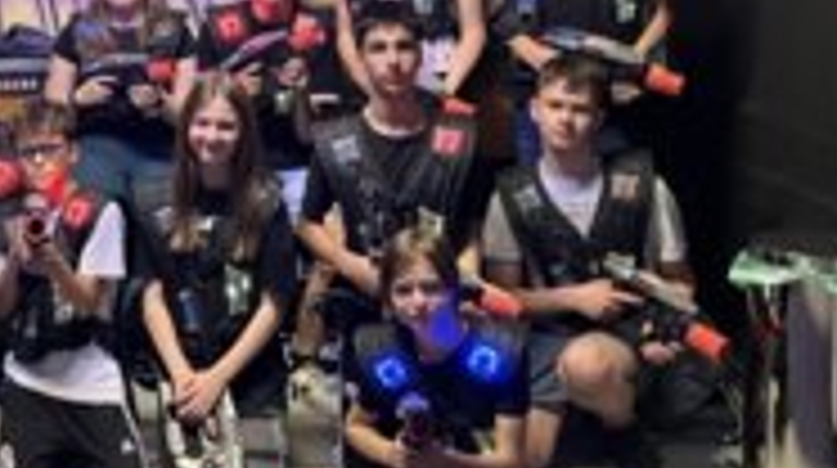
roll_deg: +1.1
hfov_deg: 32.8
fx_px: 1352
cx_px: 99
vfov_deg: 19.3
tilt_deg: -5.2
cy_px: 50
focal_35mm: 61
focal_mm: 5.1
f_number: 1.6
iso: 640
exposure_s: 1/33
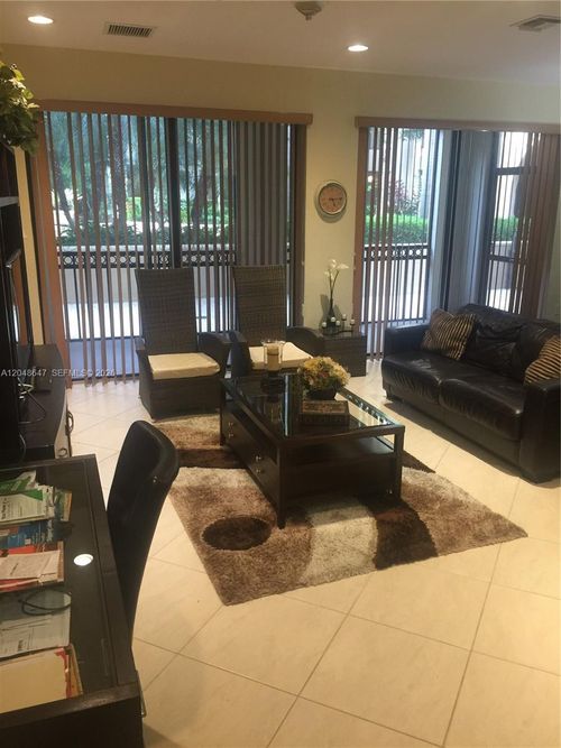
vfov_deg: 61.7
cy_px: 374
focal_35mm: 29
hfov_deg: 48.2
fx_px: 627
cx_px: 280
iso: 80
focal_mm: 4.15
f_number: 2.2
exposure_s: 1/15
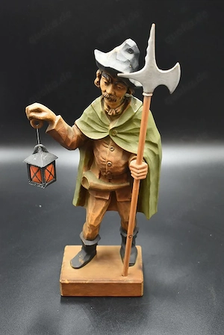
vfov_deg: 43.6
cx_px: 112
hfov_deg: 29.9
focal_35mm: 45
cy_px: 168
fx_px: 419
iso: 1000
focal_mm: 30
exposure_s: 1/125
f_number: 4.2
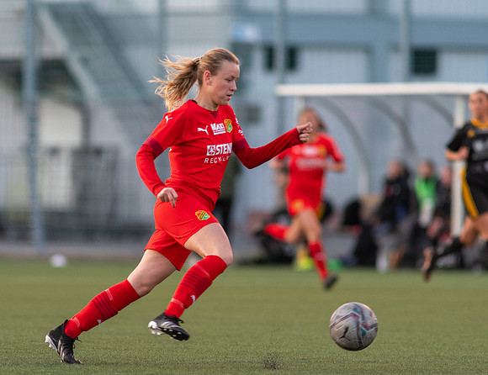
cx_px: 188
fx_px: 7494
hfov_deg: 3.7
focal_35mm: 527
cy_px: 200
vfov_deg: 2.9
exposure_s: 1/800
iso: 1250
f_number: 3.2
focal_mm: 300
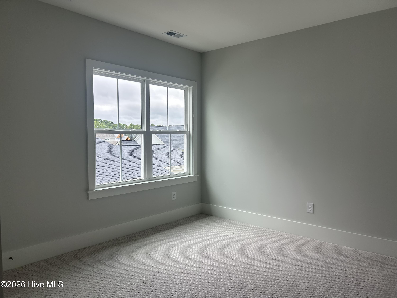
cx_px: 198
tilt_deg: -2.0
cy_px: 149
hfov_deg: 67.3
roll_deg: +0.4
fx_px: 298
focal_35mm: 26
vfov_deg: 53.1
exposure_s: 1/488
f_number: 1.5
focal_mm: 5.7
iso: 50
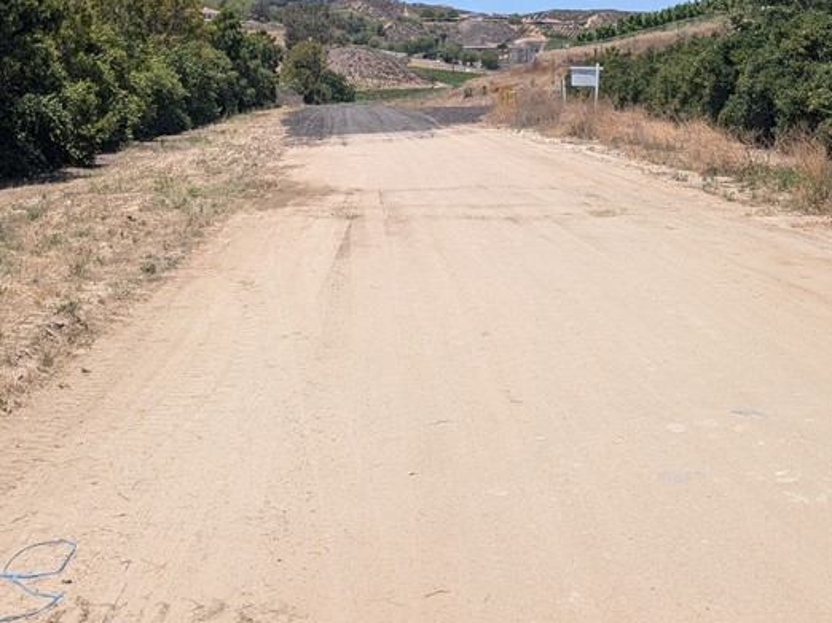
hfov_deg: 40.4
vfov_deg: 29.7
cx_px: 380
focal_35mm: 47
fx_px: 1129
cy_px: 75
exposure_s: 1/1095
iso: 24
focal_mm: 6.9
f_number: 1.68
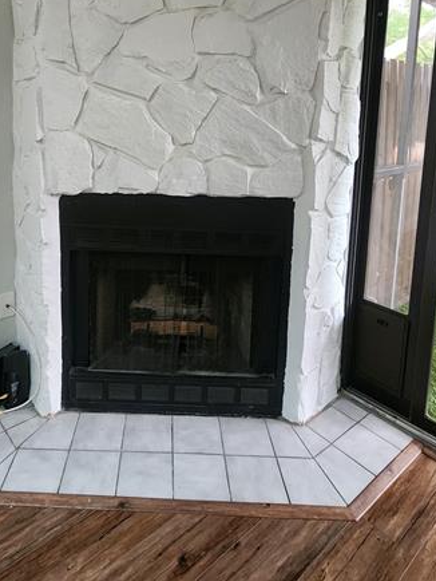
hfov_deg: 58.2
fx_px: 386
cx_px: 163
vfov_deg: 69.6
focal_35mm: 23
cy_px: 154
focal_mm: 2.2
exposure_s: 1/30
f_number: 2.2
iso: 400
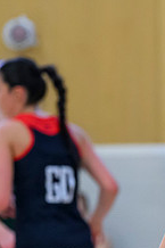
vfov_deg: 4.1
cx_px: 338
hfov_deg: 2.7
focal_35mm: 504
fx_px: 3470
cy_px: 207
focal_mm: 140
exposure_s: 1/1000
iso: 4000
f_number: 3.2
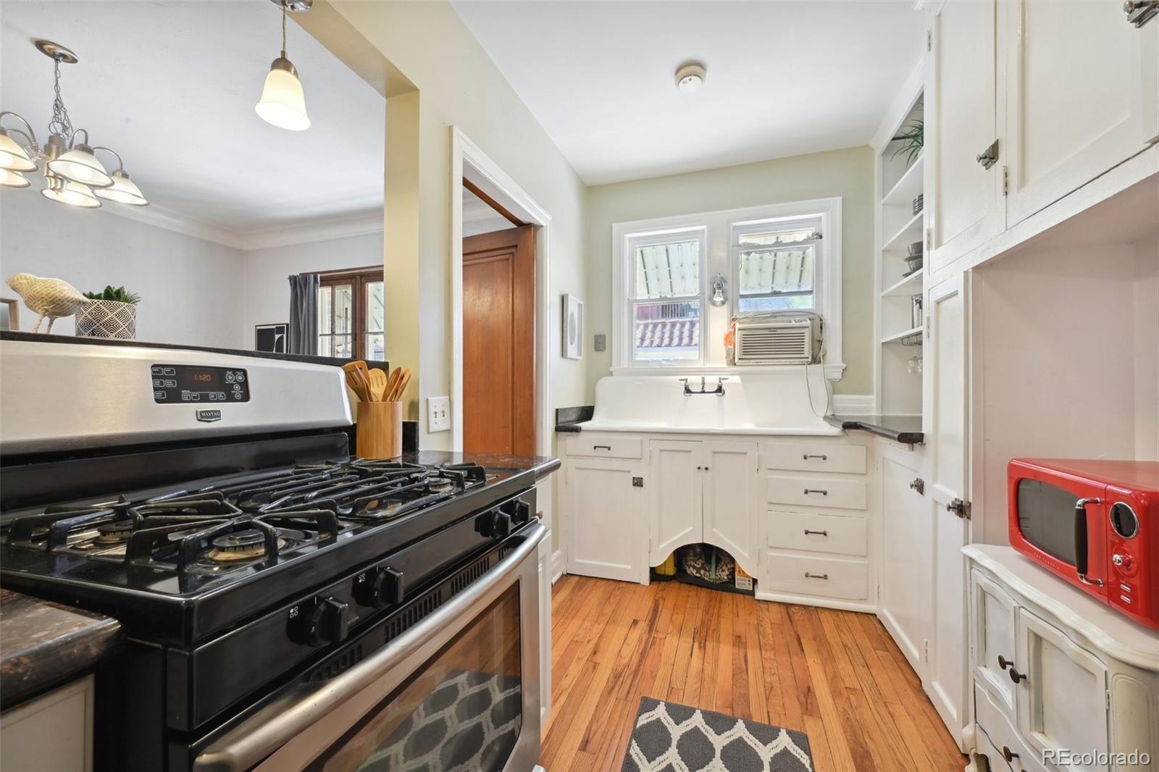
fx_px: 451
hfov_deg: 104.3
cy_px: 386
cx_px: 580
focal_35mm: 14
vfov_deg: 81.2
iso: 400
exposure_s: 1/10
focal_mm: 14
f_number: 11
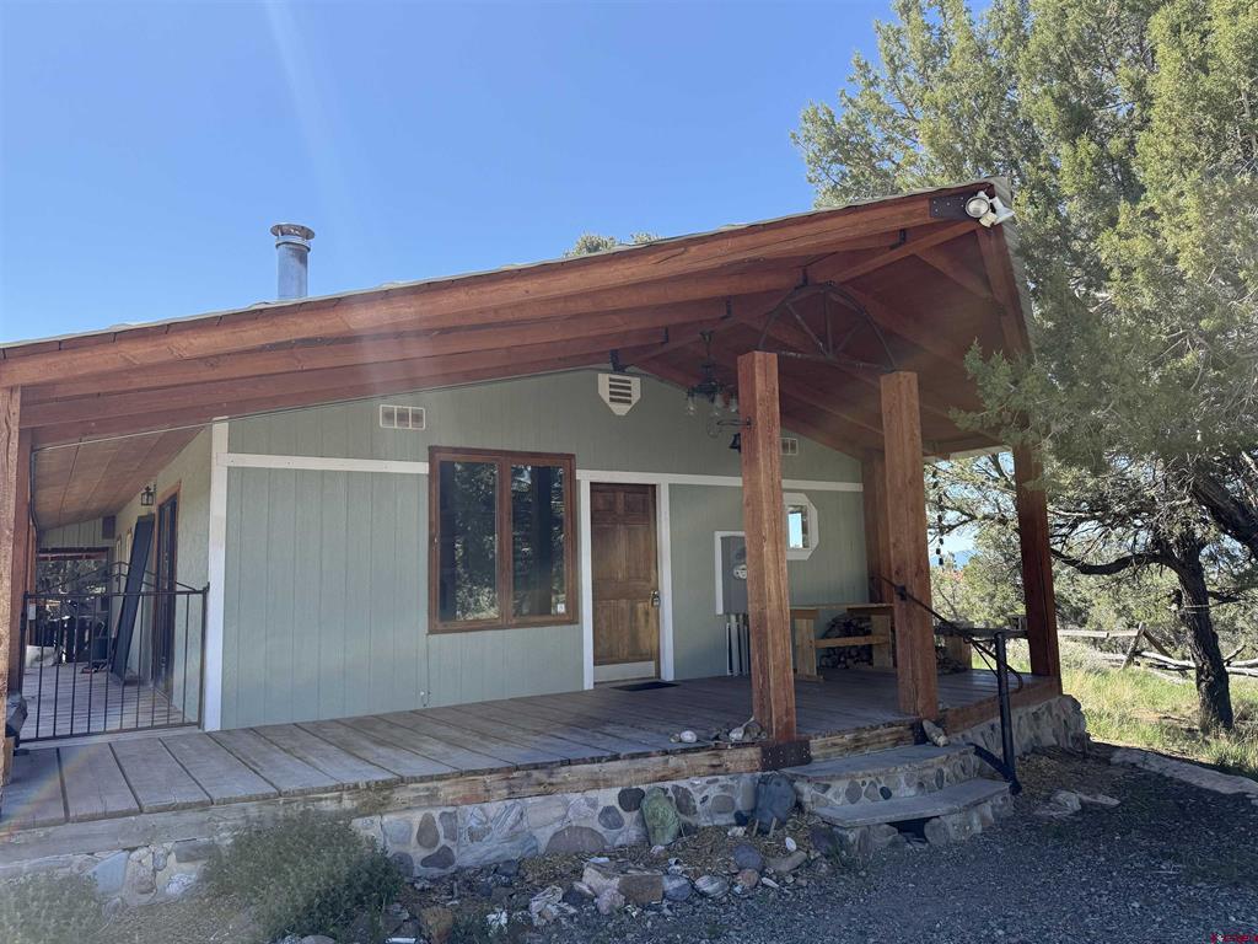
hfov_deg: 71.6
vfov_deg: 56.8
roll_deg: +0.4
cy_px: 472
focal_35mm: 24
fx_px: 872
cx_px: 629
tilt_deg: +6.7
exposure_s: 1/2000
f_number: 1.78
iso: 80
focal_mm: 6.76
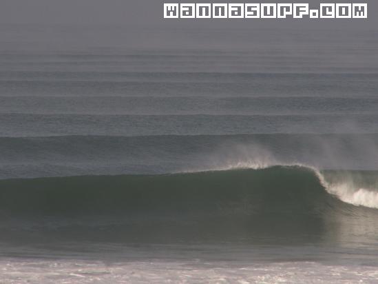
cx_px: 189
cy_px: 142
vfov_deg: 3.5
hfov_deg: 4.7
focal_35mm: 420
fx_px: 4587
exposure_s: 1/1000
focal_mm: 69.45
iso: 100
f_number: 8
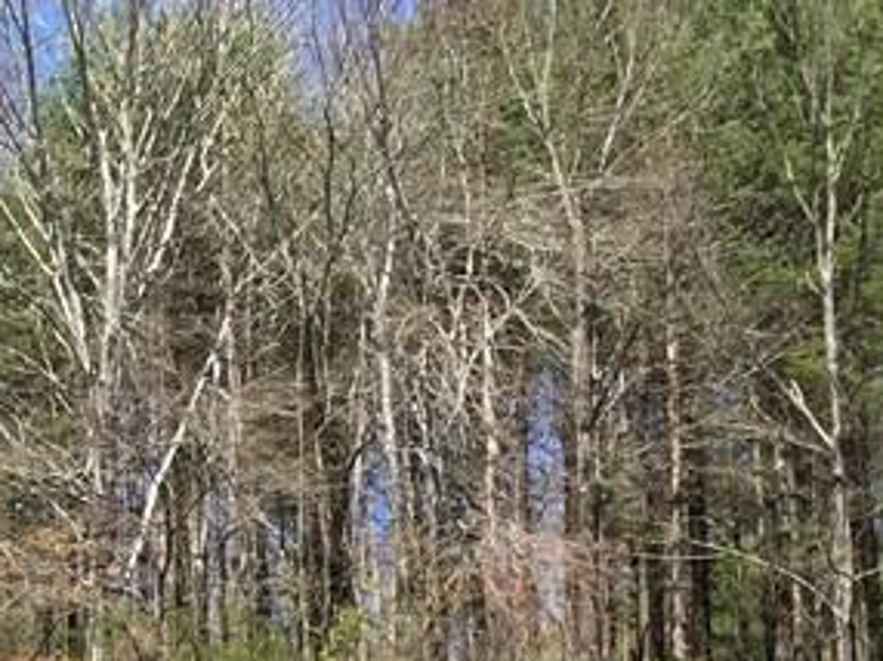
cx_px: -472
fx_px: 2651
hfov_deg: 17.0
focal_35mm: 104
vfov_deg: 14.0
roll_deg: -1.3
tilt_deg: +7.7
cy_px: 692
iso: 32
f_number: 2.2
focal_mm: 4.15
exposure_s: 1/1041
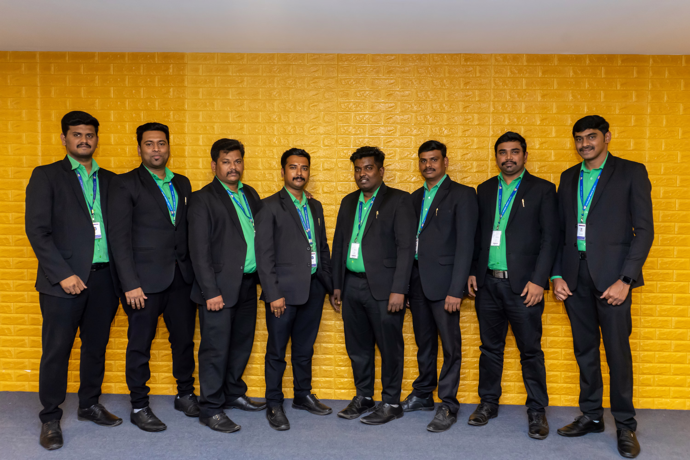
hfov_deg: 61.9
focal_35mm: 30
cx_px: 345
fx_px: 575
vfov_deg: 43.6
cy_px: 230
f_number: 4
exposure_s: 1/80
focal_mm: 30
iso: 3200
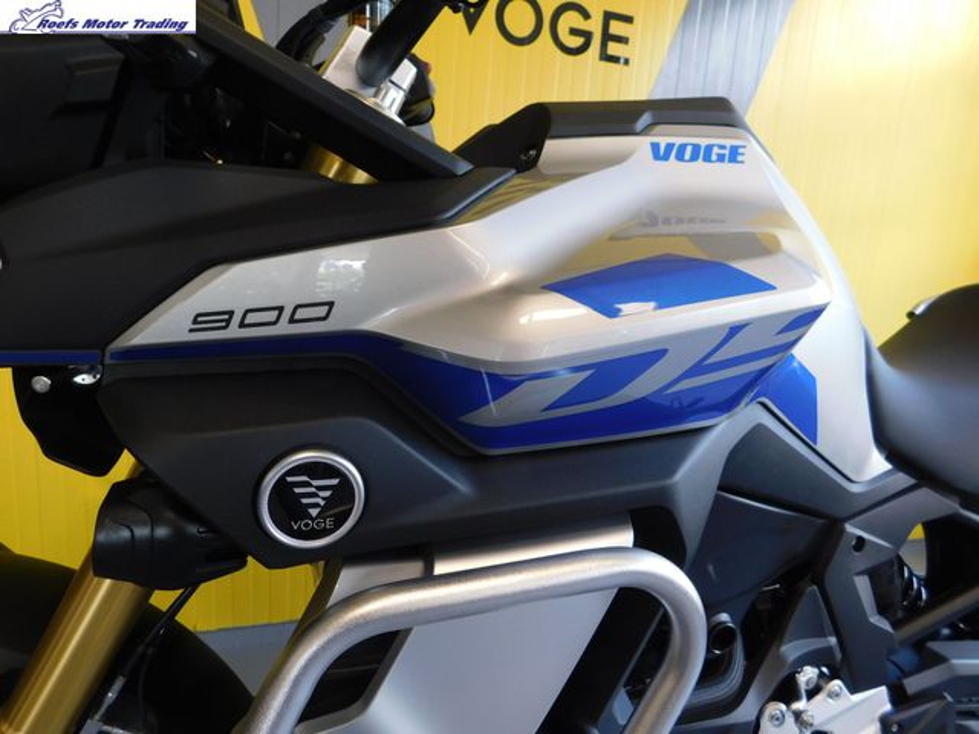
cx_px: 490
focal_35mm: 23
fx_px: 650
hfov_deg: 73.9
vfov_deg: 58.9
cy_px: 367
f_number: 3
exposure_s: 1/40
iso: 125
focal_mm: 4
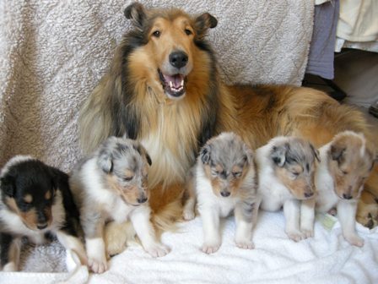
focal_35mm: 35
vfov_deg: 40.7
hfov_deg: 52.6
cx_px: 189
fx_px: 382
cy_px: 142
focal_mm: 7.5
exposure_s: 1/59.3
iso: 243
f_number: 2.7
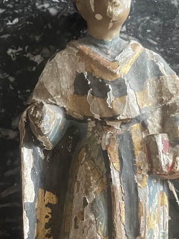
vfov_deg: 27.1
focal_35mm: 71
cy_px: 172
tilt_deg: -81.4
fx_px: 489
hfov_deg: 20.6
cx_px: 42
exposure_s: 1/54
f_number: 1.6
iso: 500
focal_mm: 4.2
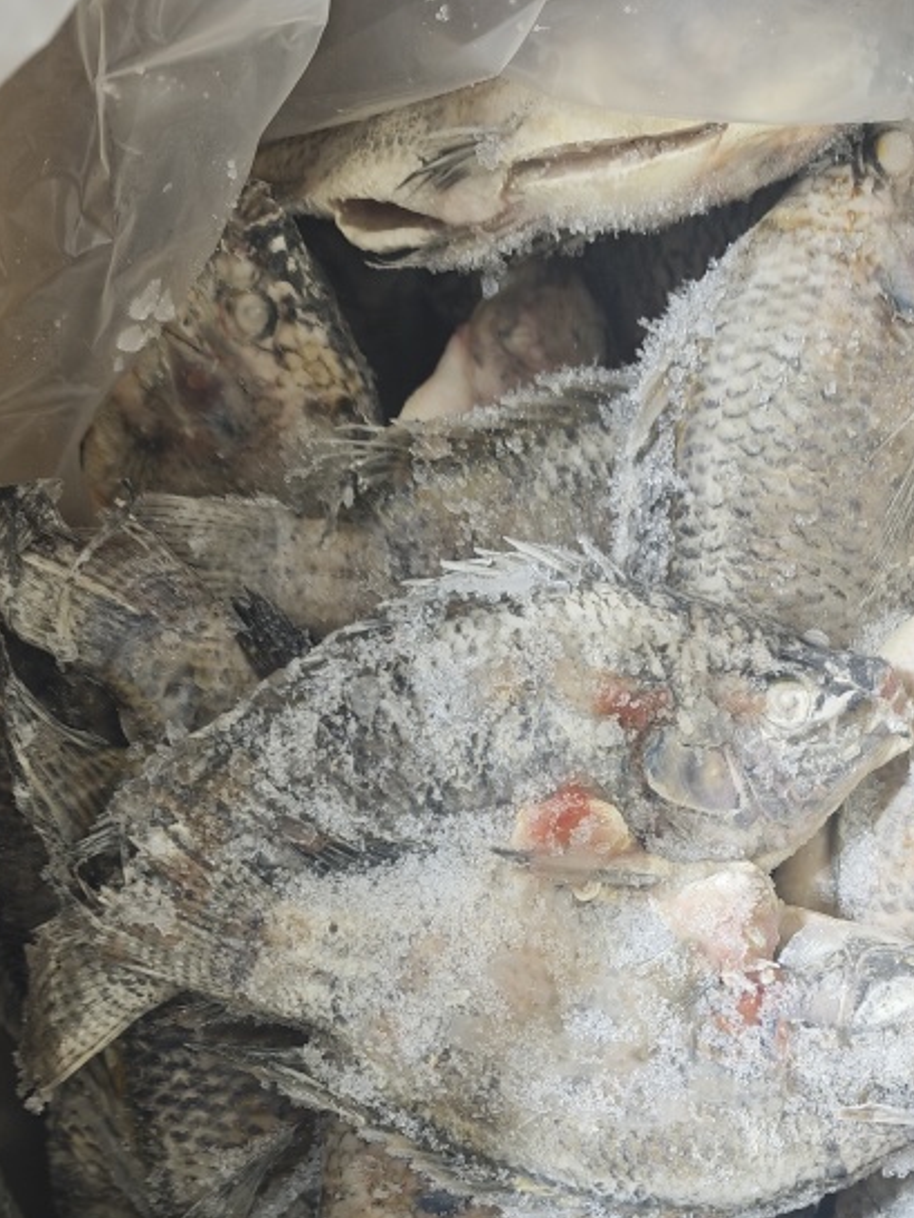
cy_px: 1047
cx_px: 688
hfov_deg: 31.6
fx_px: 1584
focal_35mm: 45
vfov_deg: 39.6
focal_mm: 6.62
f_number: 1.67
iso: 320
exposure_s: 1/100
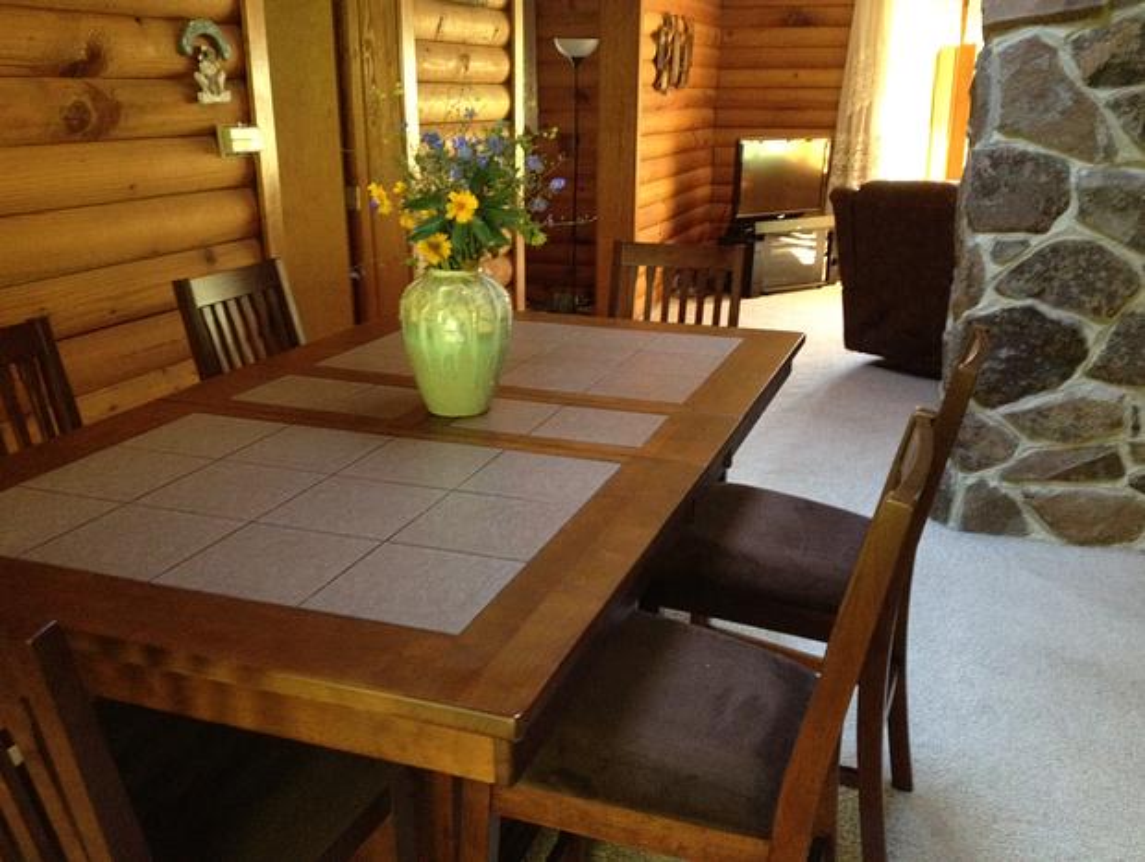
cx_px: 572
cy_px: 431
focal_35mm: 35
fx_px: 1159
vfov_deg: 40.8
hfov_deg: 52.6
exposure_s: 1/20
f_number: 2.4
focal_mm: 4.28
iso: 400
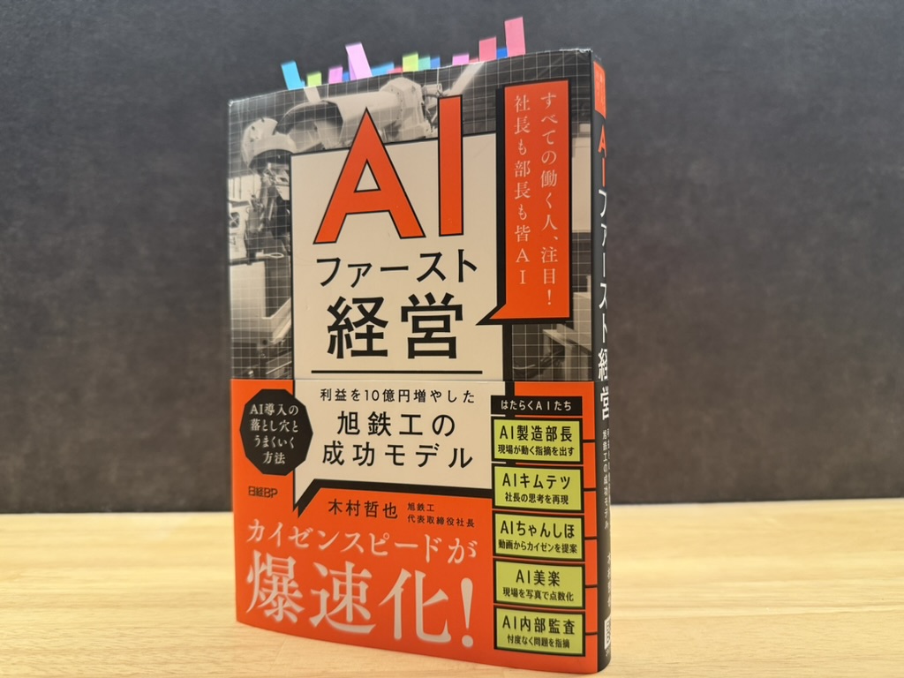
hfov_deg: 71.6
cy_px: 339
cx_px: 452
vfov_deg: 56.8
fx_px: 627
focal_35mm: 24
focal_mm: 6.76
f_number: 1.78
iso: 250
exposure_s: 1/60
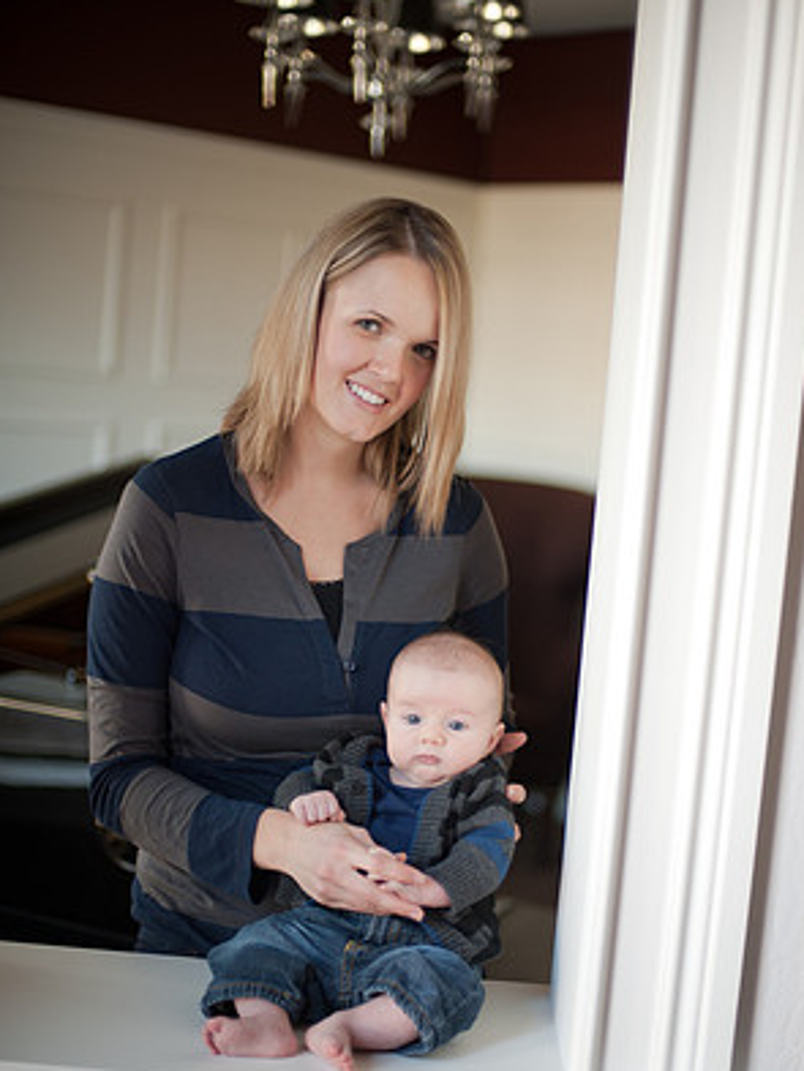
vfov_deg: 34.9
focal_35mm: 55
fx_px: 1702
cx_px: 402
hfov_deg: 26.6
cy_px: 580
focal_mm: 50
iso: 400
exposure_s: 1/160
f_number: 1.4
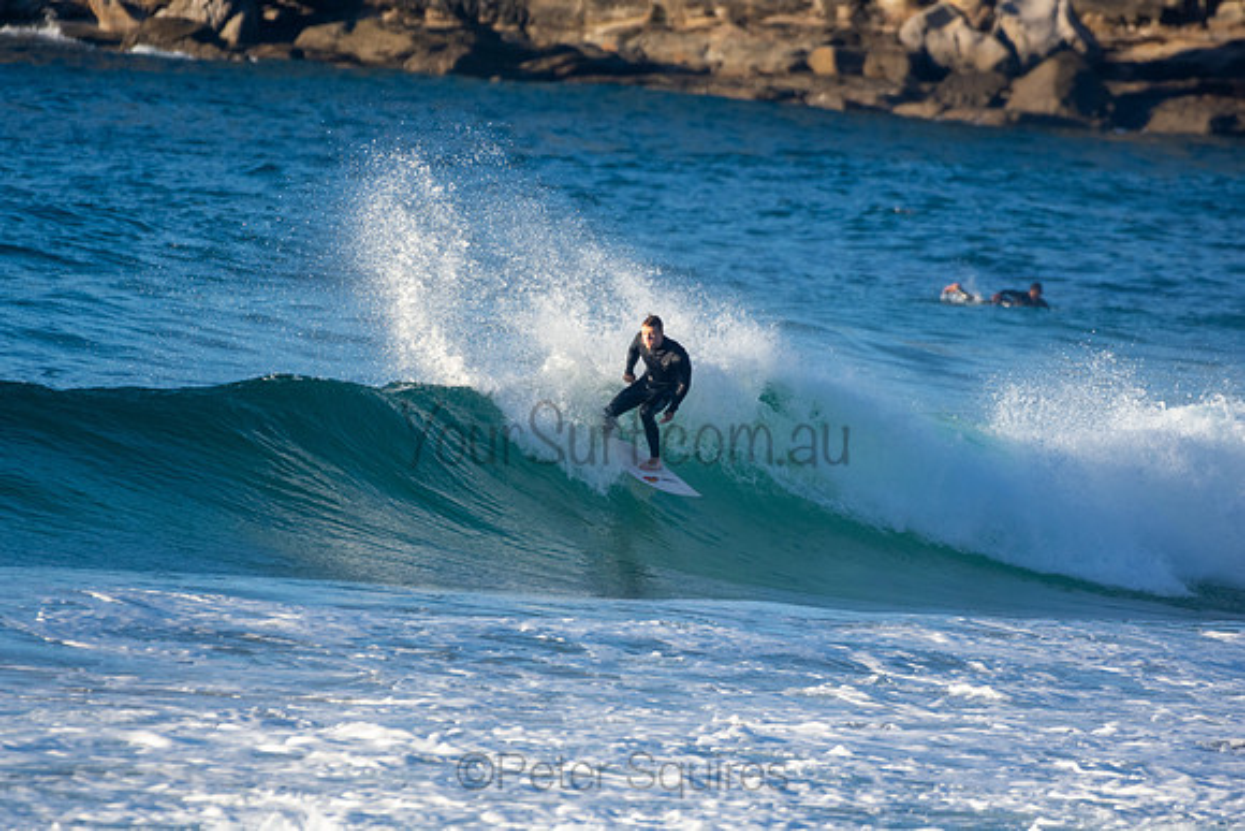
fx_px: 25942
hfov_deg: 2.7
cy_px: 416
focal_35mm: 750
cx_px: 622
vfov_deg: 1.8
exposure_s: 1/1250
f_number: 5.6
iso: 400
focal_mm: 500
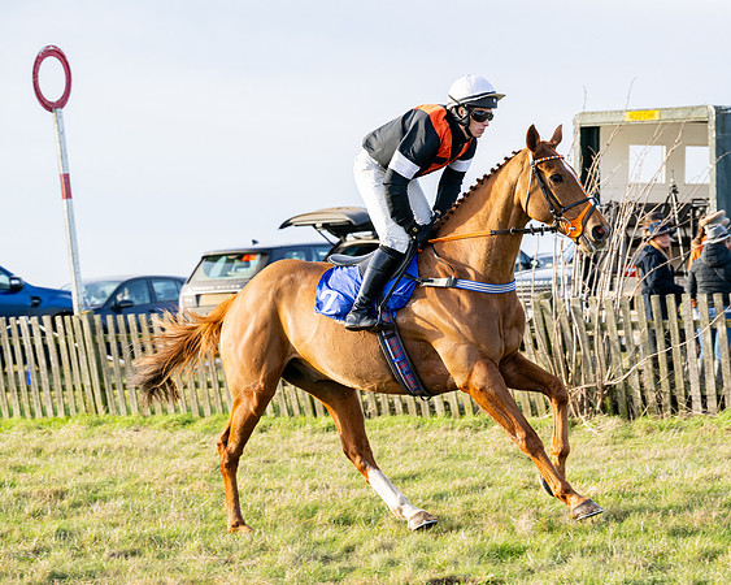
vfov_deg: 11.7
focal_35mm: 131
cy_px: 323
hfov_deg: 14.6
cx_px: 486
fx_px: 2843
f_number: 5
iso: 400
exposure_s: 1/1000
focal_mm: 100
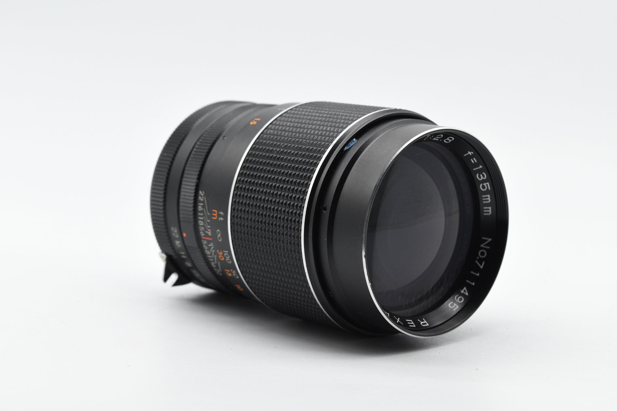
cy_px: 206
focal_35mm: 82
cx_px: 308
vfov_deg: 16.6
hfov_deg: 24.6
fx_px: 1414
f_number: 10
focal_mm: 55
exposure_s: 1/250
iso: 800
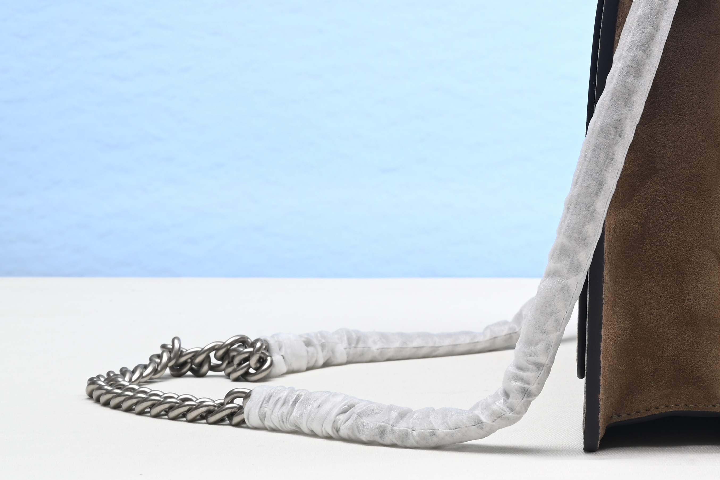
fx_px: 1820
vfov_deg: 14.8
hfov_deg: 21.2
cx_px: 795
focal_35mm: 91
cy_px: -7
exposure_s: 1/2
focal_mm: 41
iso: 100
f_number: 16
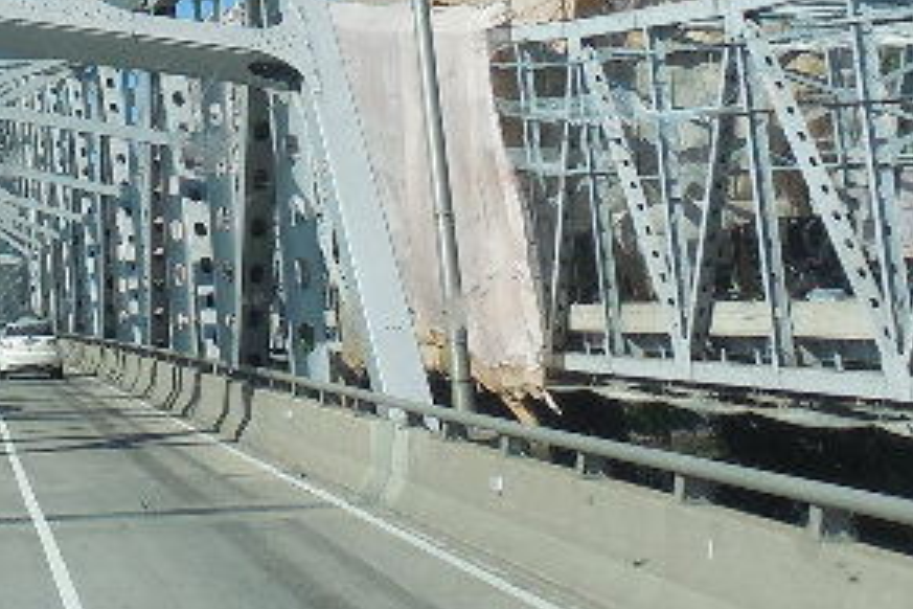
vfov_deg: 14.0
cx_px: -22
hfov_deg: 20.9
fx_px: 2384
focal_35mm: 94
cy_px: -188
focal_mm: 4.5
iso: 125
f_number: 3.3
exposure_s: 1/1250
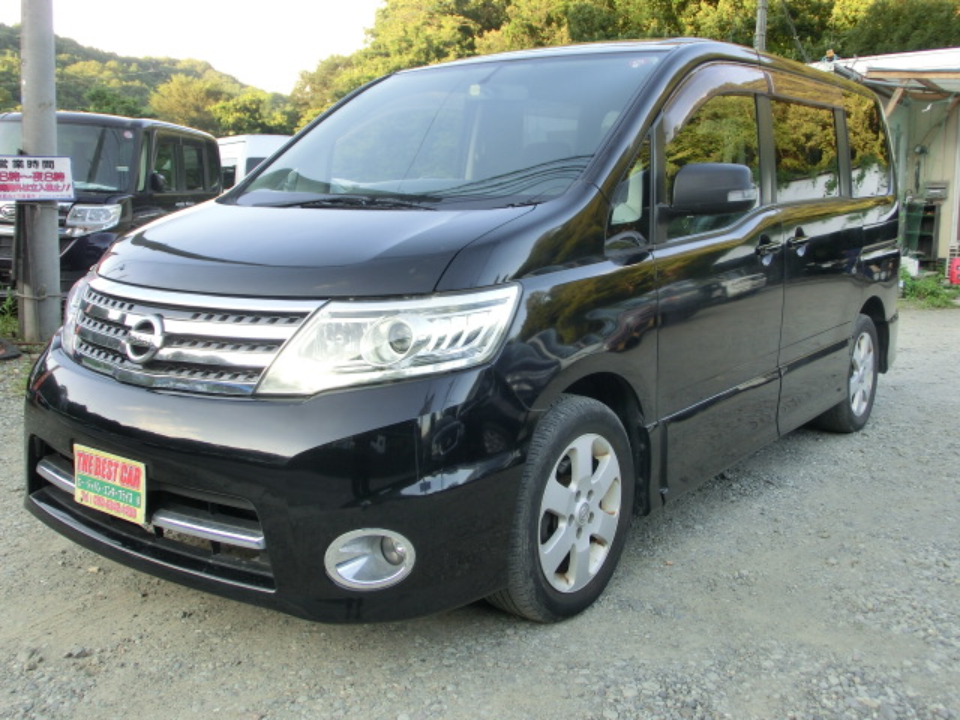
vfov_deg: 38.7
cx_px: 480
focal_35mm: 37
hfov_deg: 50.1
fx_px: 1026
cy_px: 360
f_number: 3.9
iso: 100
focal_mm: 6.61
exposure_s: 1/80
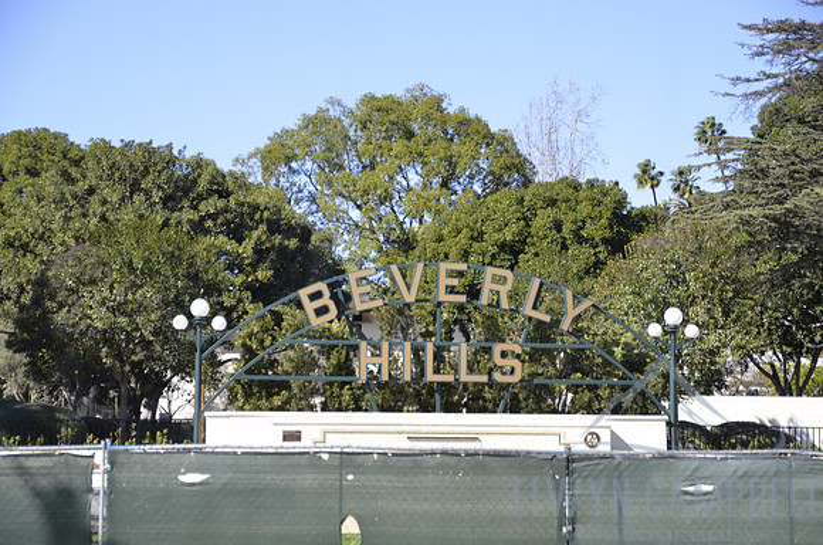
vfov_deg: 14.6
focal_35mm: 93
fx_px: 2121
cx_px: 412
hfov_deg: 22.0
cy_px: 272
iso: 280
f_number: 5.6
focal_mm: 62
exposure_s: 1/125
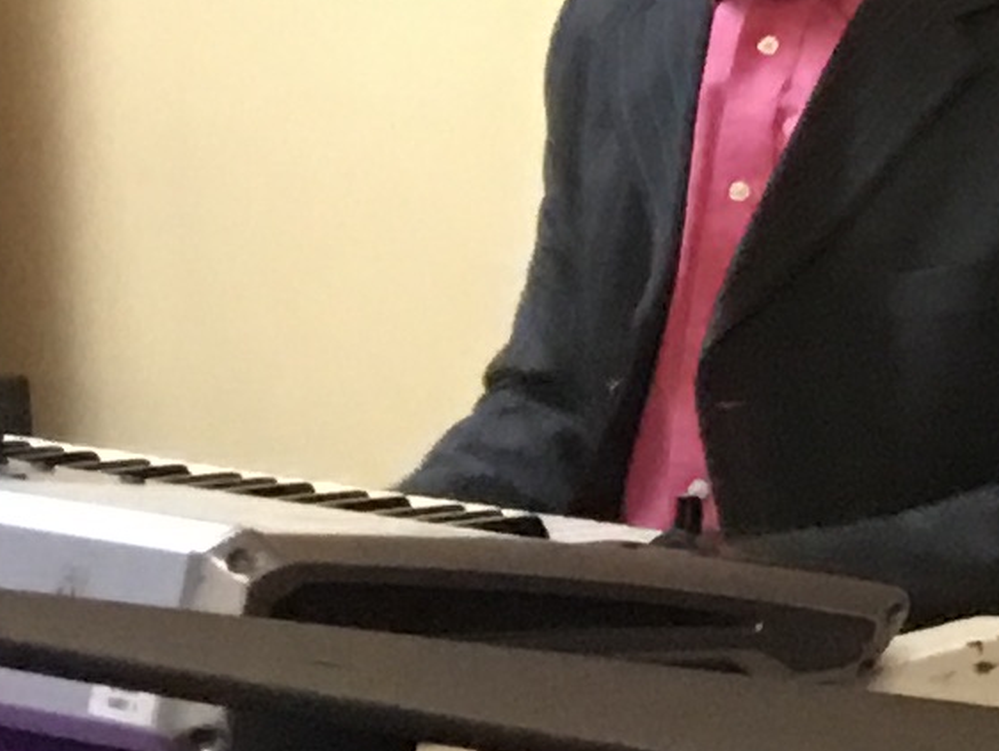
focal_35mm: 208
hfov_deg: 7.9
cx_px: 3273
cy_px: -226
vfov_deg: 7.1
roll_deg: +1.0
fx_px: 6005
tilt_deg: -4.7
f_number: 2.2
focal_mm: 4.15
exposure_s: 1/10
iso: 100
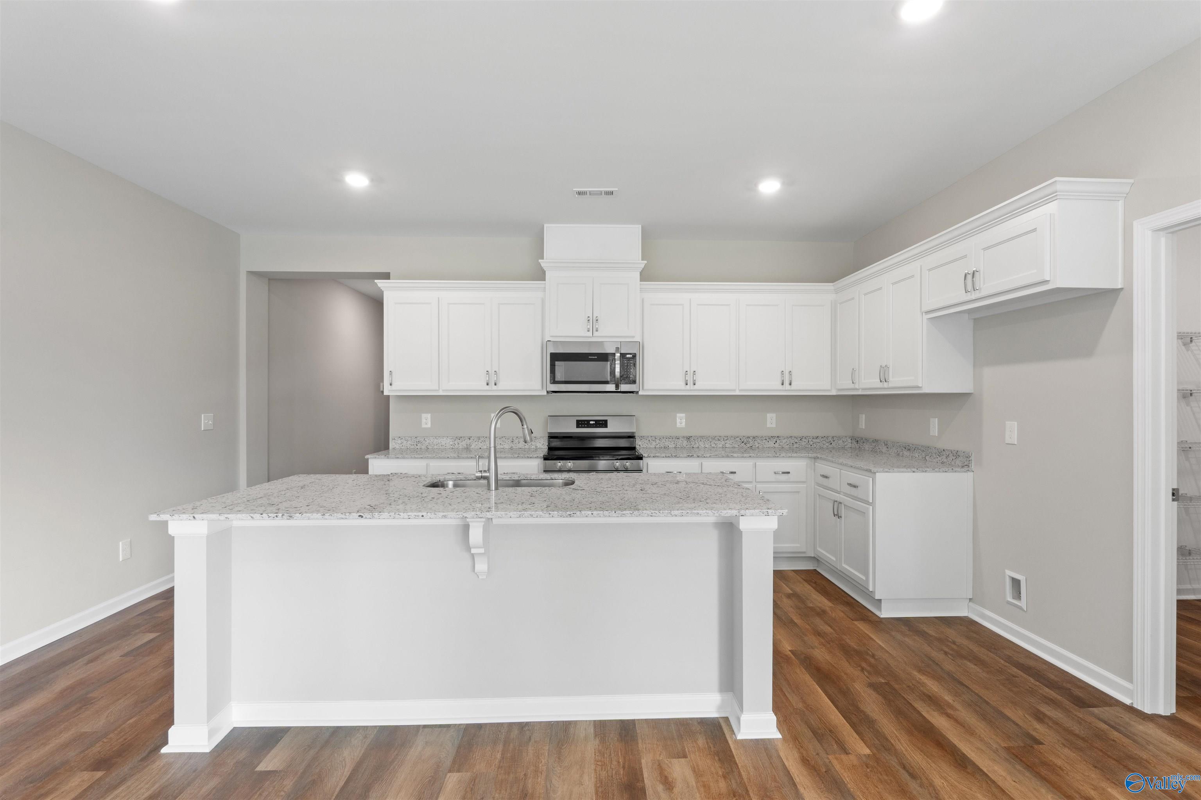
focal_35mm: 16
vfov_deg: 72.1
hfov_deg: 95.0
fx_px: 550
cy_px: 400
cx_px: 600
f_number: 9
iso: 250
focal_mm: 11
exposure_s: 1
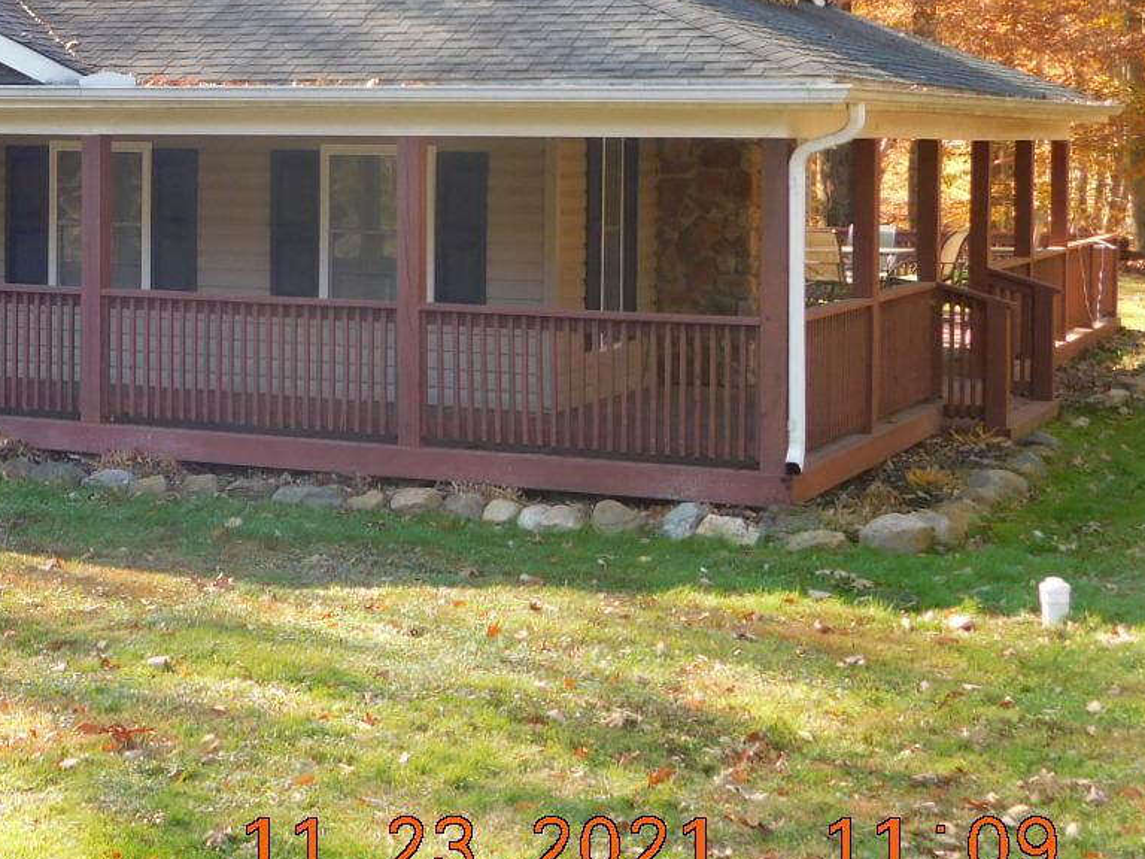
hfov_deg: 24.8
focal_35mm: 75
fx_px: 2481
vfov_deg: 19.4
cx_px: 15
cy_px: 140
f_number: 3.5
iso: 125
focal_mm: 6.3
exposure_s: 1/125
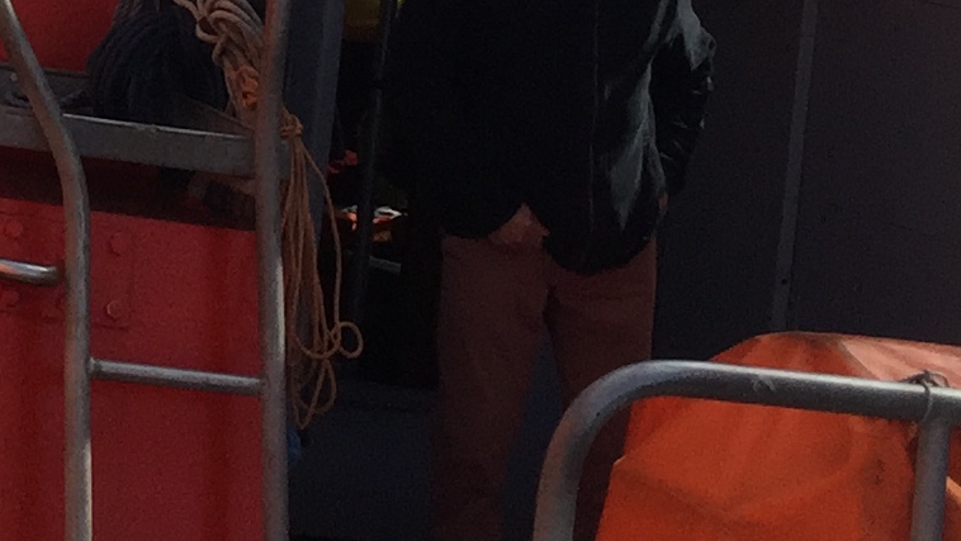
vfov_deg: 8.3
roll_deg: -8.2
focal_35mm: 136
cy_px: -721
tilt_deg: +7.6
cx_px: -432
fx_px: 3467
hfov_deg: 14.8
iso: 32
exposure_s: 1/2639
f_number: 2.2
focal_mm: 4.15
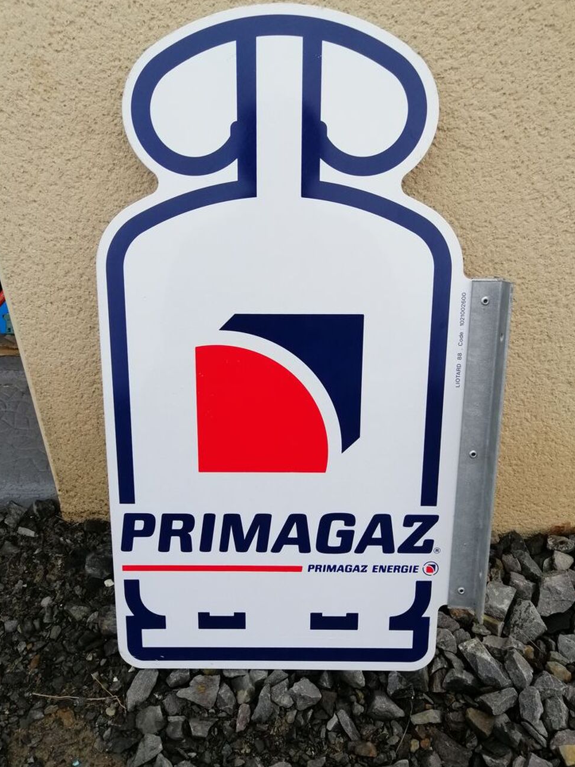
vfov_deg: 63.4
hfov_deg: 49.8
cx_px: 286
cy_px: 375
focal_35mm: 28
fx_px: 620
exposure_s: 1/186
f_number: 1.8
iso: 50
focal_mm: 3.95
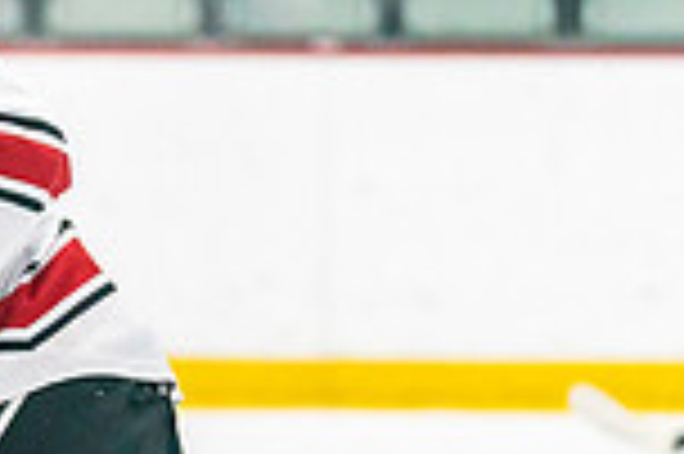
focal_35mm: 523
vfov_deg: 2.6
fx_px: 9926
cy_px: 774
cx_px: -361
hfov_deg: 3.9
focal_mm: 115
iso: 3200
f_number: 2.8
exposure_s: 1/1000
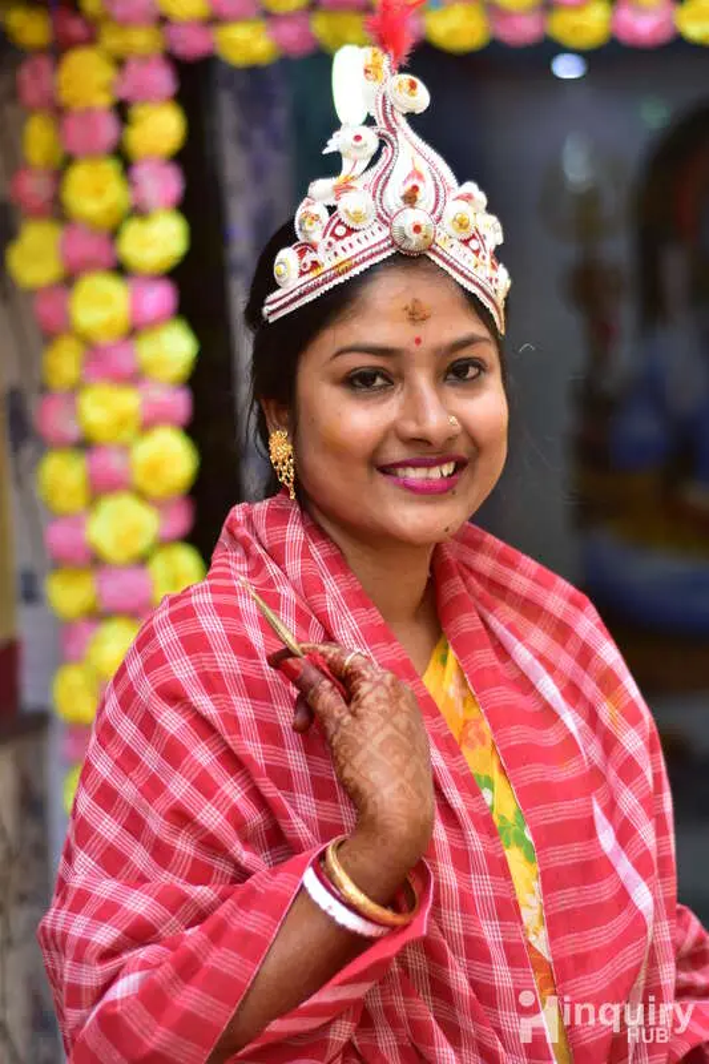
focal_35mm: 75
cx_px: 354
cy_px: 532
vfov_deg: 27.0
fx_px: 2216
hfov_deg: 18.2
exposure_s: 1/250
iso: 100
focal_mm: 50
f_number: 2.2
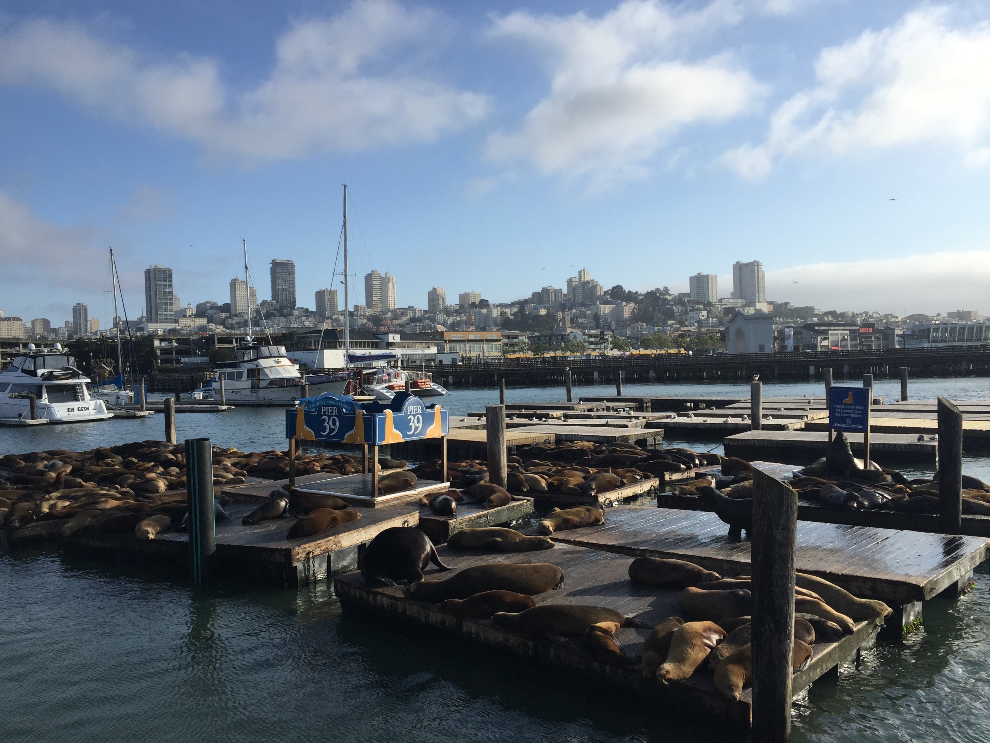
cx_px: 495
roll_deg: +1.7
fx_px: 829
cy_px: 372
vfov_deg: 48.2
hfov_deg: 61.7
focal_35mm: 29
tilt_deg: -0.8
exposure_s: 1/1883
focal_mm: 4.15
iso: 32
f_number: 2.2
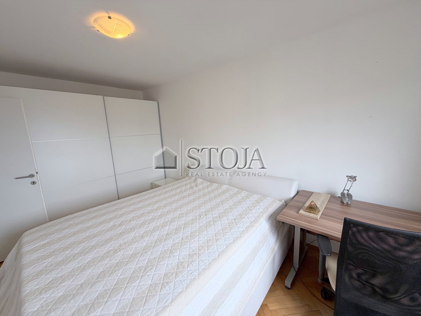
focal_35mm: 14
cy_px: 158
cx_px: 210
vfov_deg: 85.7
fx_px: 170
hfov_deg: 102.1
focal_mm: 2.22
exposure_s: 1/121
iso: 125
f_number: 2.2
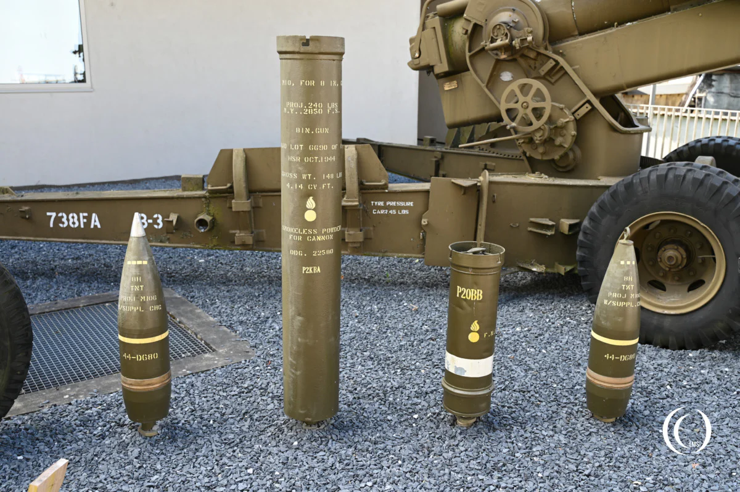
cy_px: 246
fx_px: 719
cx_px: 370
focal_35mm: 35
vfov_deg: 37.8
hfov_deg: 54.5
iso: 100
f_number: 4.5
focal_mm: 35
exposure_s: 1/80
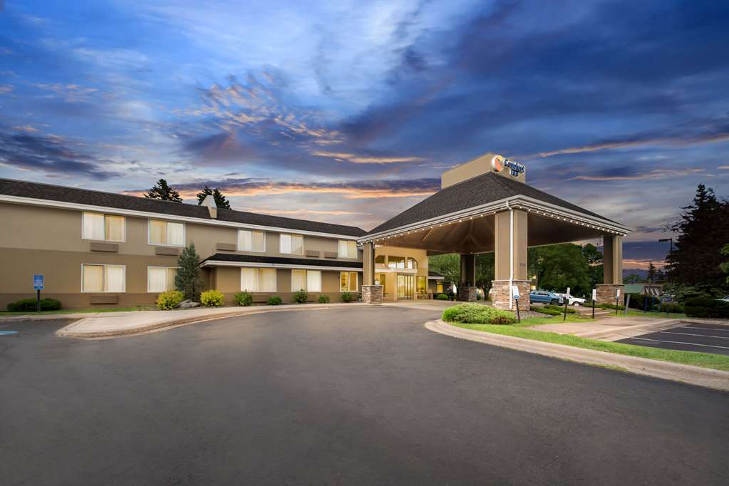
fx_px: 304
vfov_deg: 77.3
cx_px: 364
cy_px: 243
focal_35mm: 15
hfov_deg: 100.4
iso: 400
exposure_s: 1/500
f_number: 8
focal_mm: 10
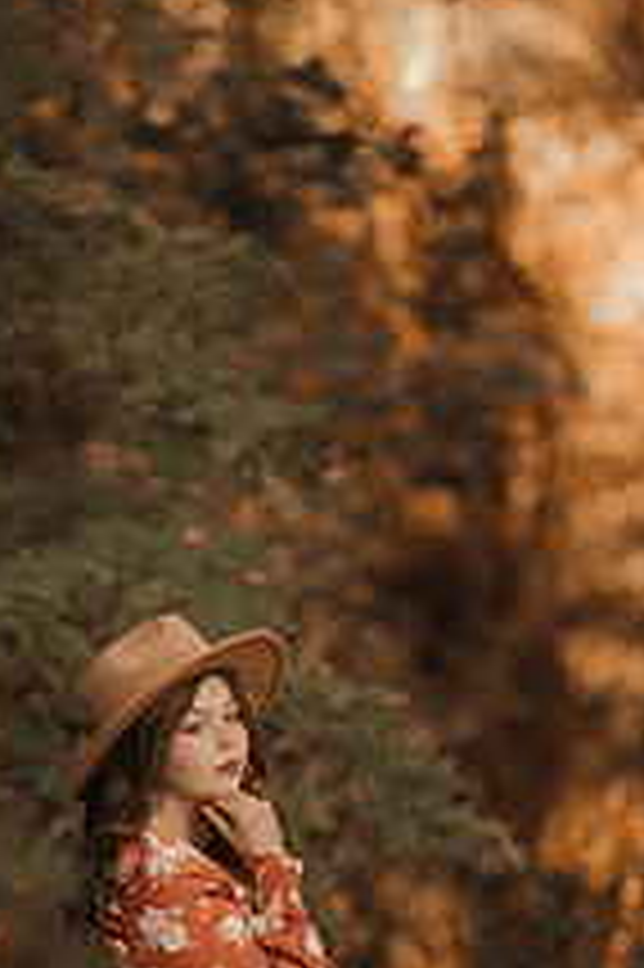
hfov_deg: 6.2
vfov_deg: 9.3
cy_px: 878
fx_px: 5912
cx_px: 113
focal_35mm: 220
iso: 125
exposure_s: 1/250
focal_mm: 105
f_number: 1.6
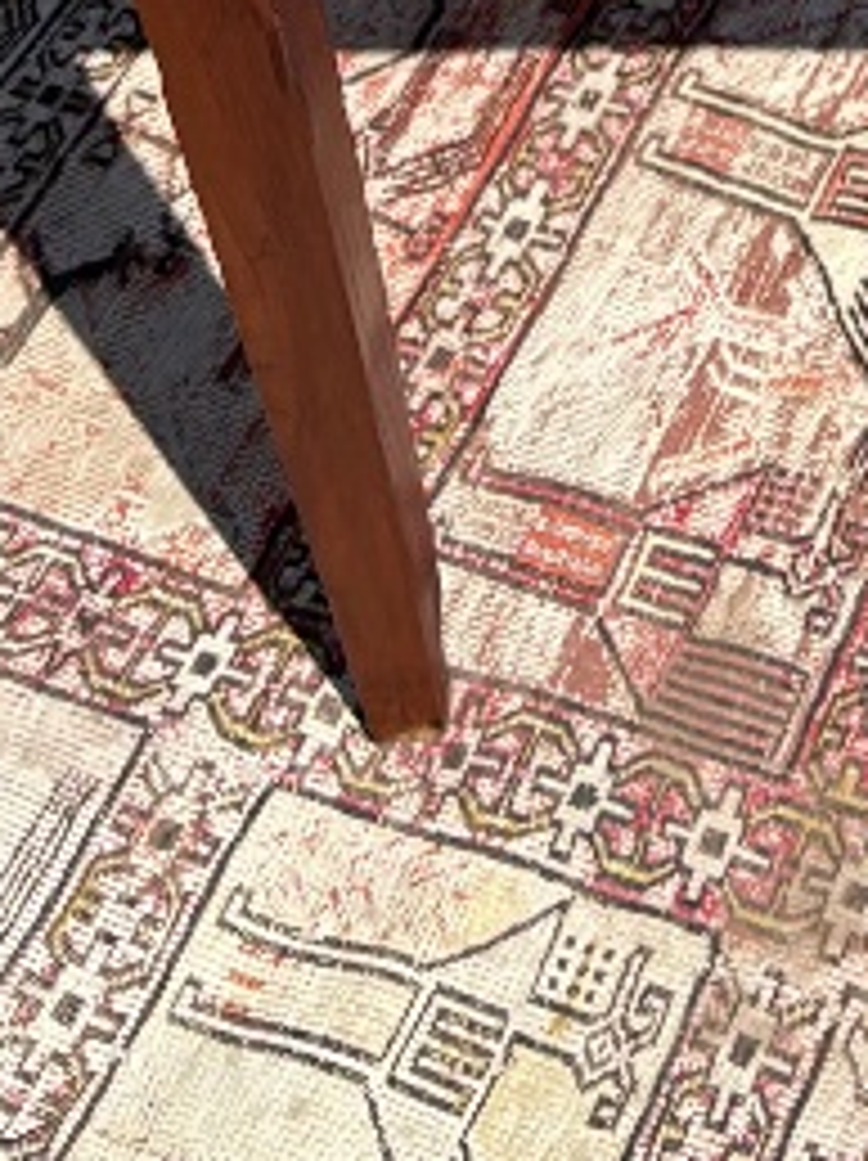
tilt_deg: -32.3
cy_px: -1404
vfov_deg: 13.2
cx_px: 1457
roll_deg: -0.5
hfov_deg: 11.5
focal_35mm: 121
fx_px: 4052
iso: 50
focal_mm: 5.96
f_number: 1.6
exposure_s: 1/3623
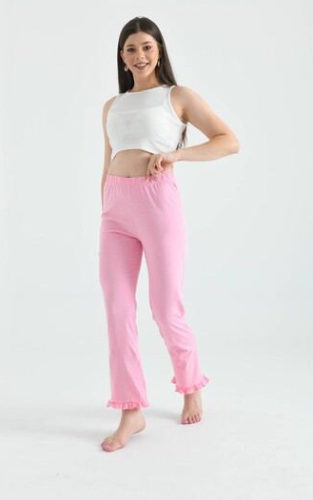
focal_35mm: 46
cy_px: 244
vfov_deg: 43.5
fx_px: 627
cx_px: 143
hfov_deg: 28.0
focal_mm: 44
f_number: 6.3
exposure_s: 1/125
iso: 100
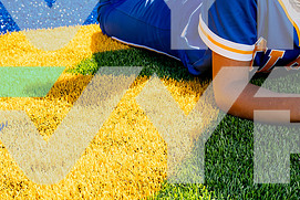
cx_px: 236
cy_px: -8
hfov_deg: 22.3
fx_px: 750
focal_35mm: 90
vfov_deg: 14.9
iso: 100
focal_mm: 42
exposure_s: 1/250
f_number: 8
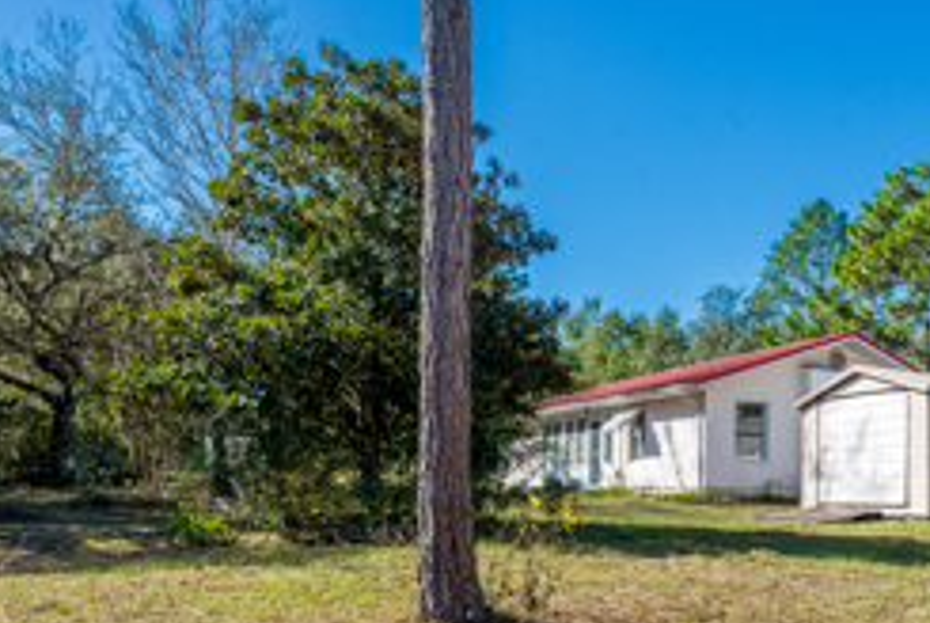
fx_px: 875
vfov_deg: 37.8
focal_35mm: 34
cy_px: 498
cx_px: 735
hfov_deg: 52.6
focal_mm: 20.5
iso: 400
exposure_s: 1/4000
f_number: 9
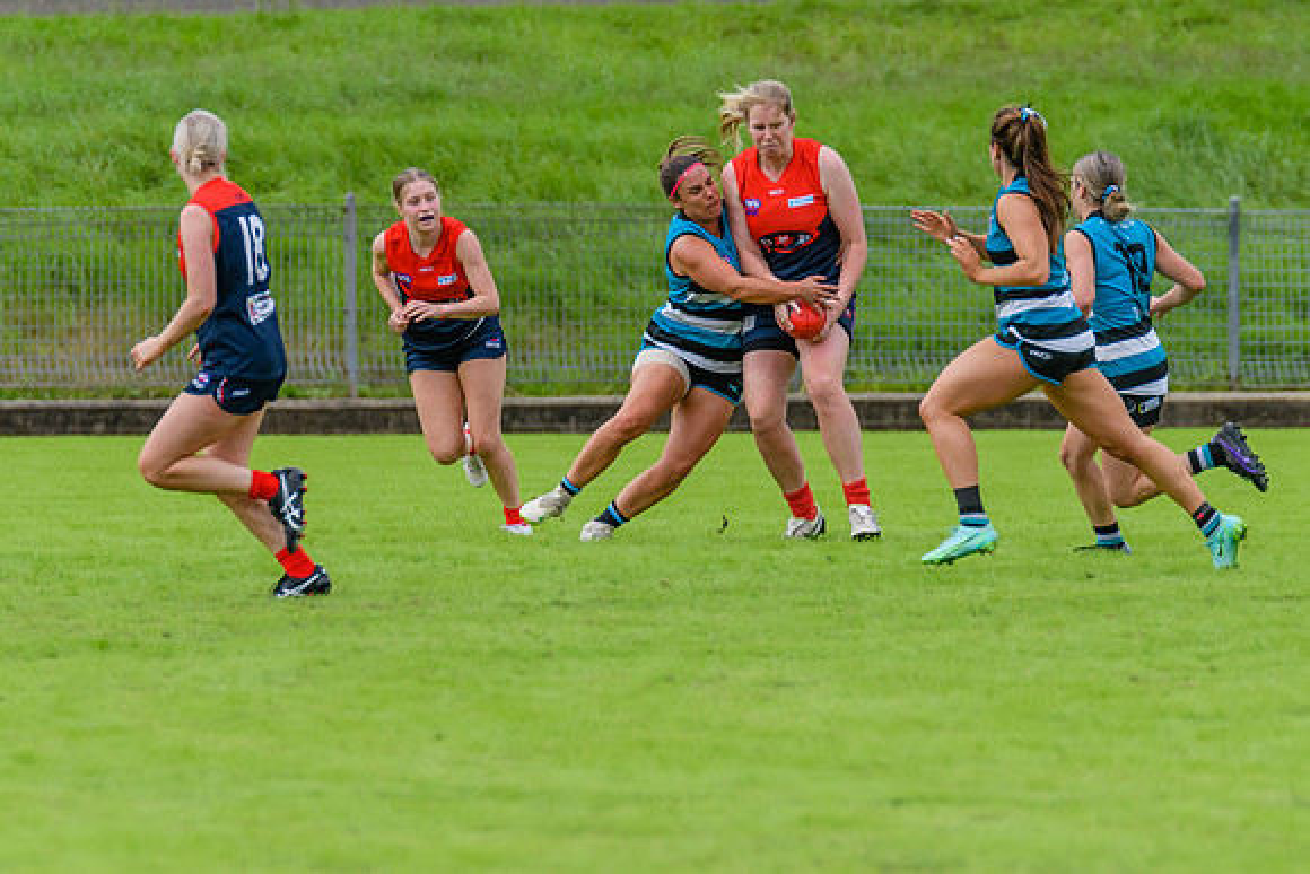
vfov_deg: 2.0
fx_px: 24568
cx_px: 671
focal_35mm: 675
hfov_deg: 3.1
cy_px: 402
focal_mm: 420
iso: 800
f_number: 6.3
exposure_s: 1/2000
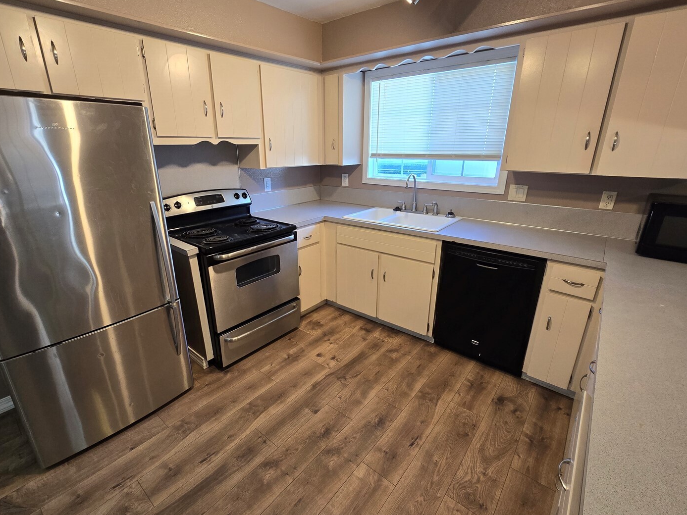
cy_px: 256
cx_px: 328
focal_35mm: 15
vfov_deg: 81.7
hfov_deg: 98.1
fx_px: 298
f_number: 2.2
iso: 200
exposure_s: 1/60
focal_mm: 2.2
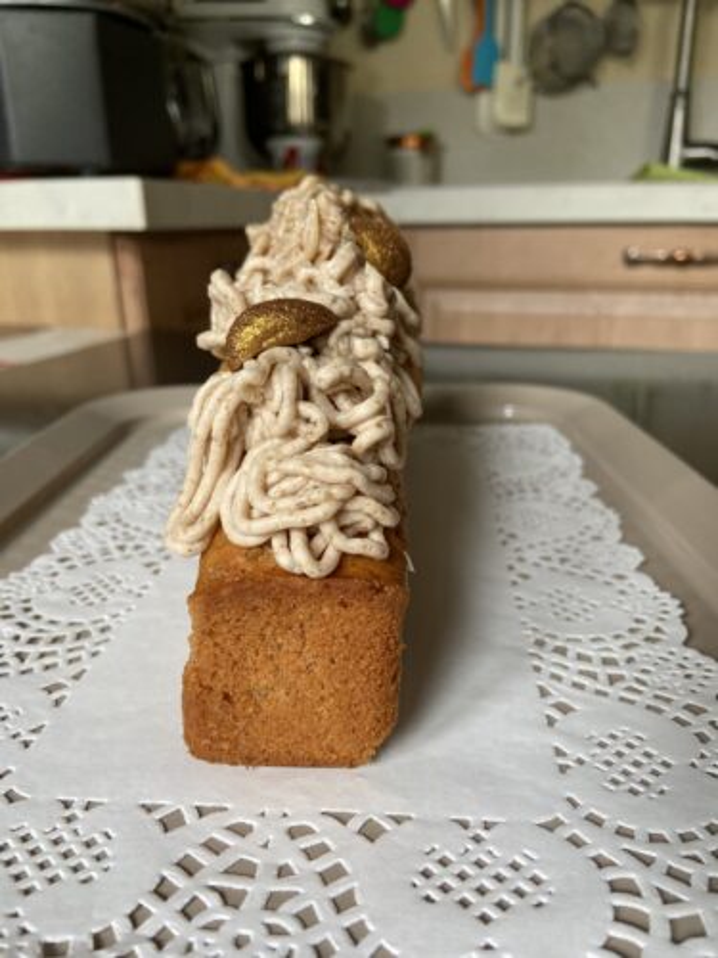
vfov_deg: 67.3
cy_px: 479
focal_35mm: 26
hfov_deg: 53.1
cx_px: 359
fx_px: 719
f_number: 1.8
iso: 100
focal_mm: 4.25
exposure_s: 1/121
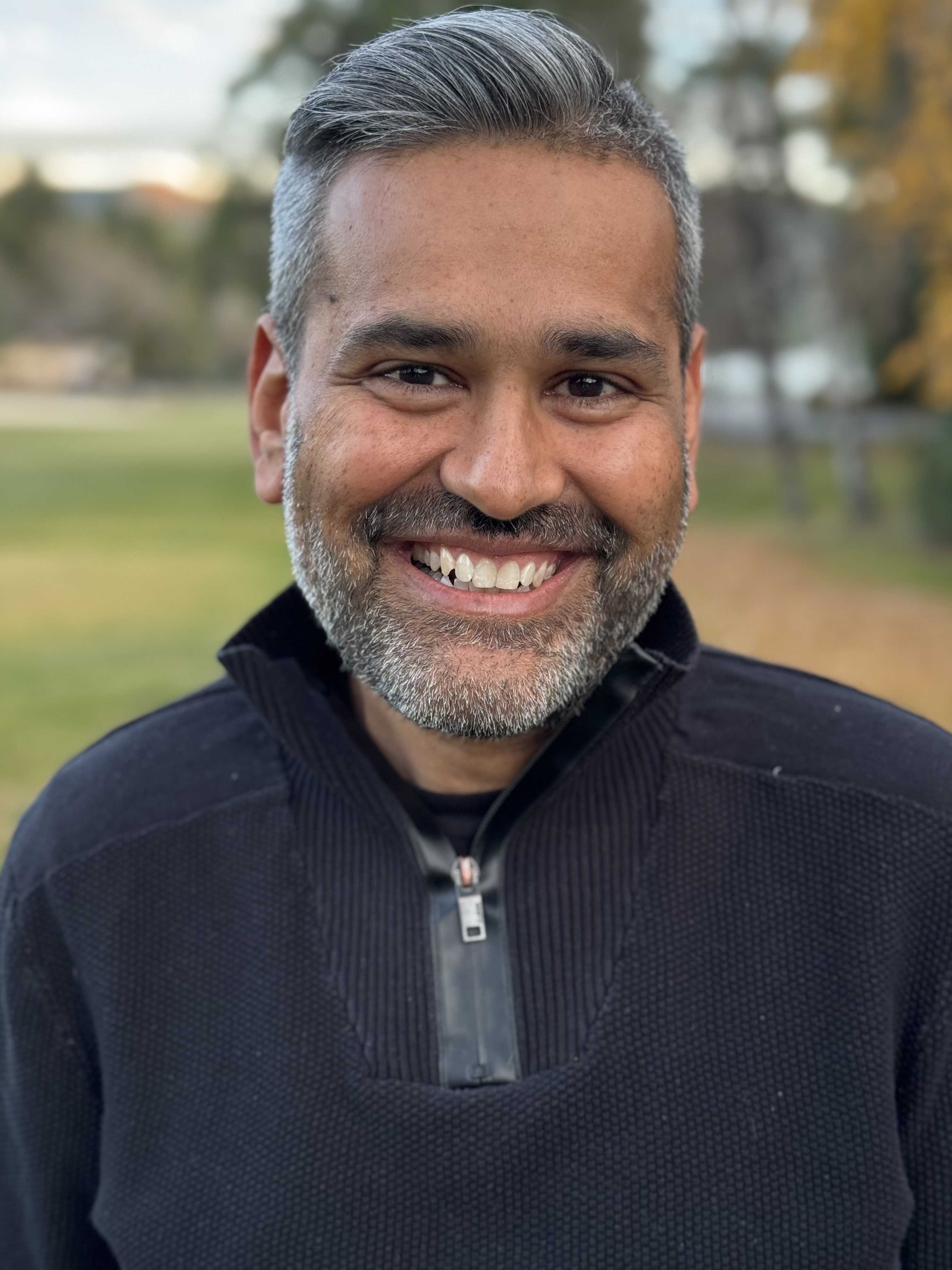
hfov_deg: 29.7
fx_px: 1797
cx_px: 475
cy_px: 627
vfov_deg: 38.9
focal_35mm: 49
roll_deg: +0.3
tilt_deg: -10.8
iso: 160
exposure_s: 1/60
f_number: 1.78
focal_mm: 6.86
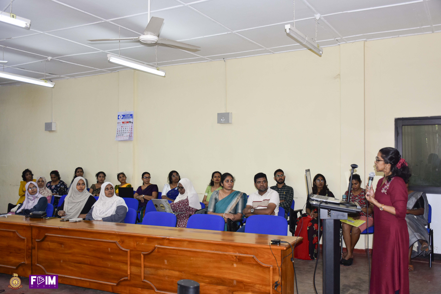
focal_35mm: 36
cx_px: 220
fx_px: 441
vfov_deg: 36.9
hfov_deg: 53.1
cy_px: 147
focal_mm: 24
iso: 500
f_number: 3.8
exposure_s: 1/60
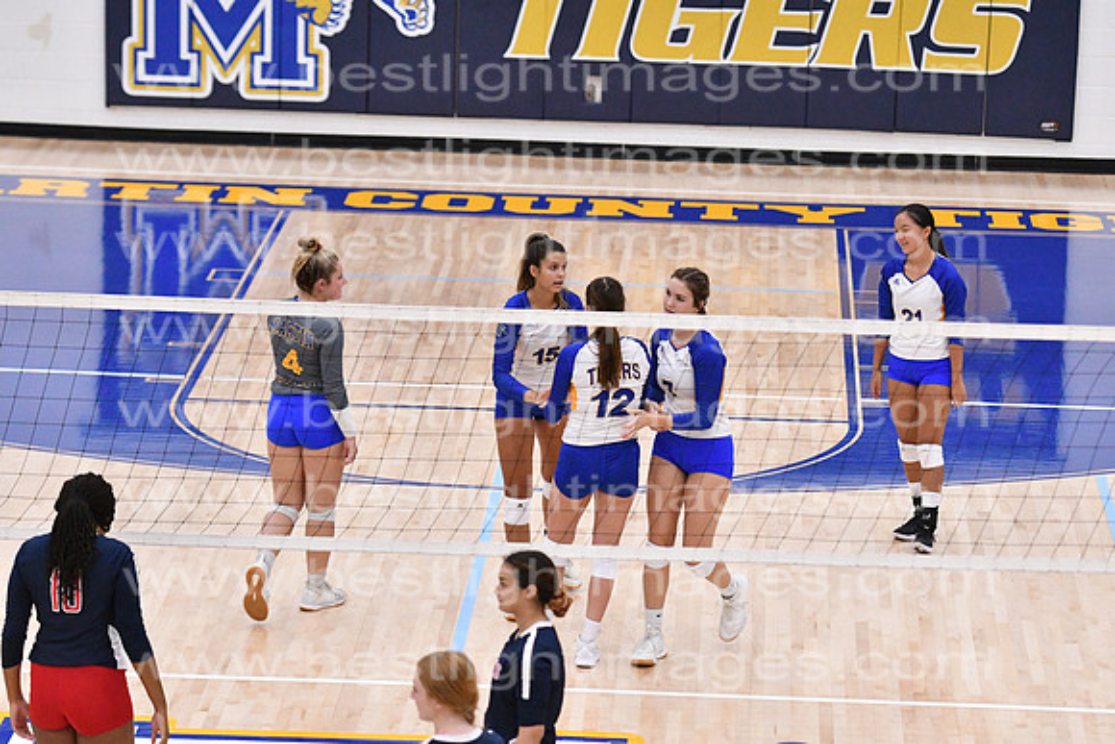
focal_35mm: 153
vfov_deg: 9.0
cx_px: 558
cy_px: 372
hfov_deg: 13.4
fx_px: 4740
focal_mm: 102
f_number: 3.2
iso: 6400
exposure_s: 1/1000
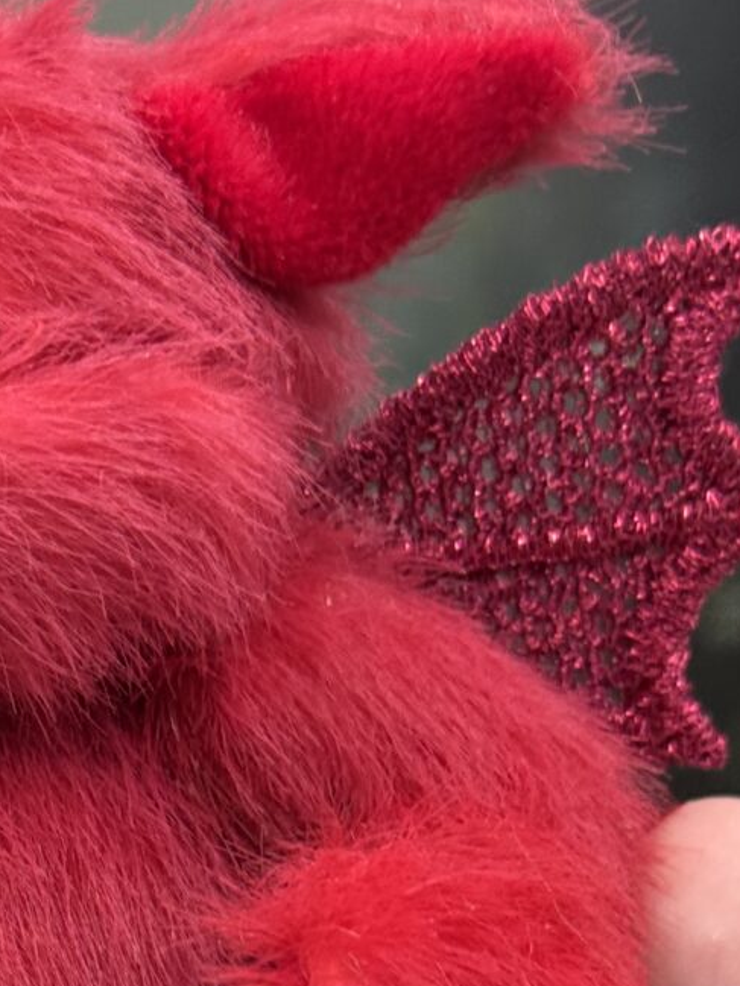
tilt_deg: -30.7
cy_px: 1130
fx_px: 4046
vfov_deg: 13.6
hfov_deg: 10.3
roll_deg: +0.1
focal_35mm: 142
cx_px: -126
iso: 50
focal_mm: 6.76
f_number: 1.78
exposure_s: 1/164
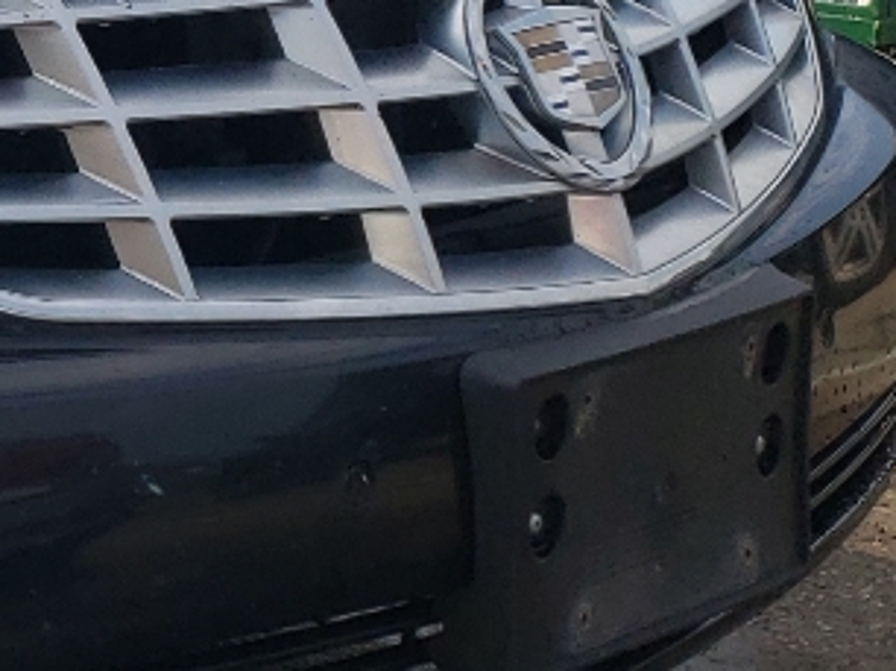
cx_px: -870
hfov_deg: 12.8
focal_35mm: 136
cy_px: 26
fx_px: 3517
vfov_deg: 10.8
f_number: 1.5
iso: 50
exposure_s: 1/2500
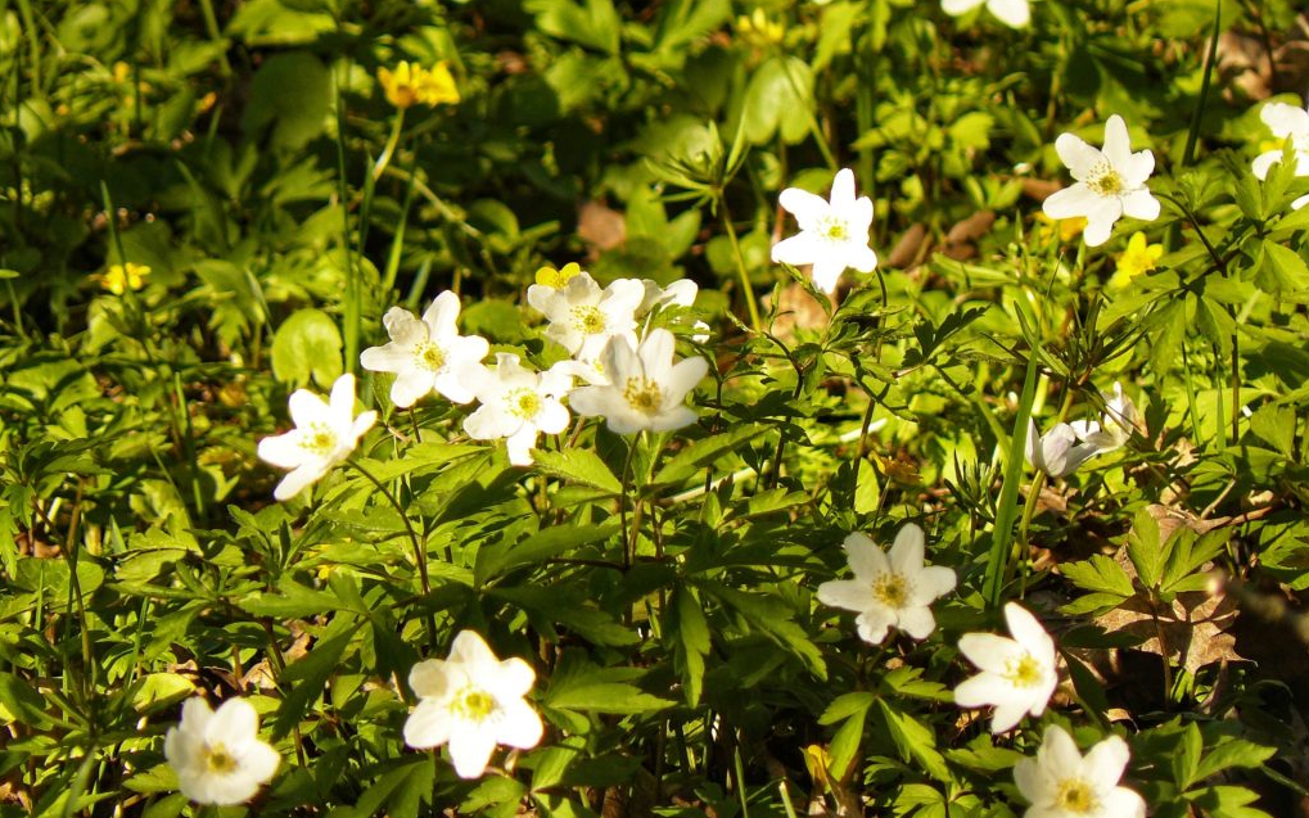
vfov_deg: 4.7
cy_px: 365
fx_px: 9882
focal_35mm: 277
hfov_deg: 7.6
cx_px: 656
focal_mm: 43.3
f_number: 3.3
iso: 100
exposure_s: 1/640
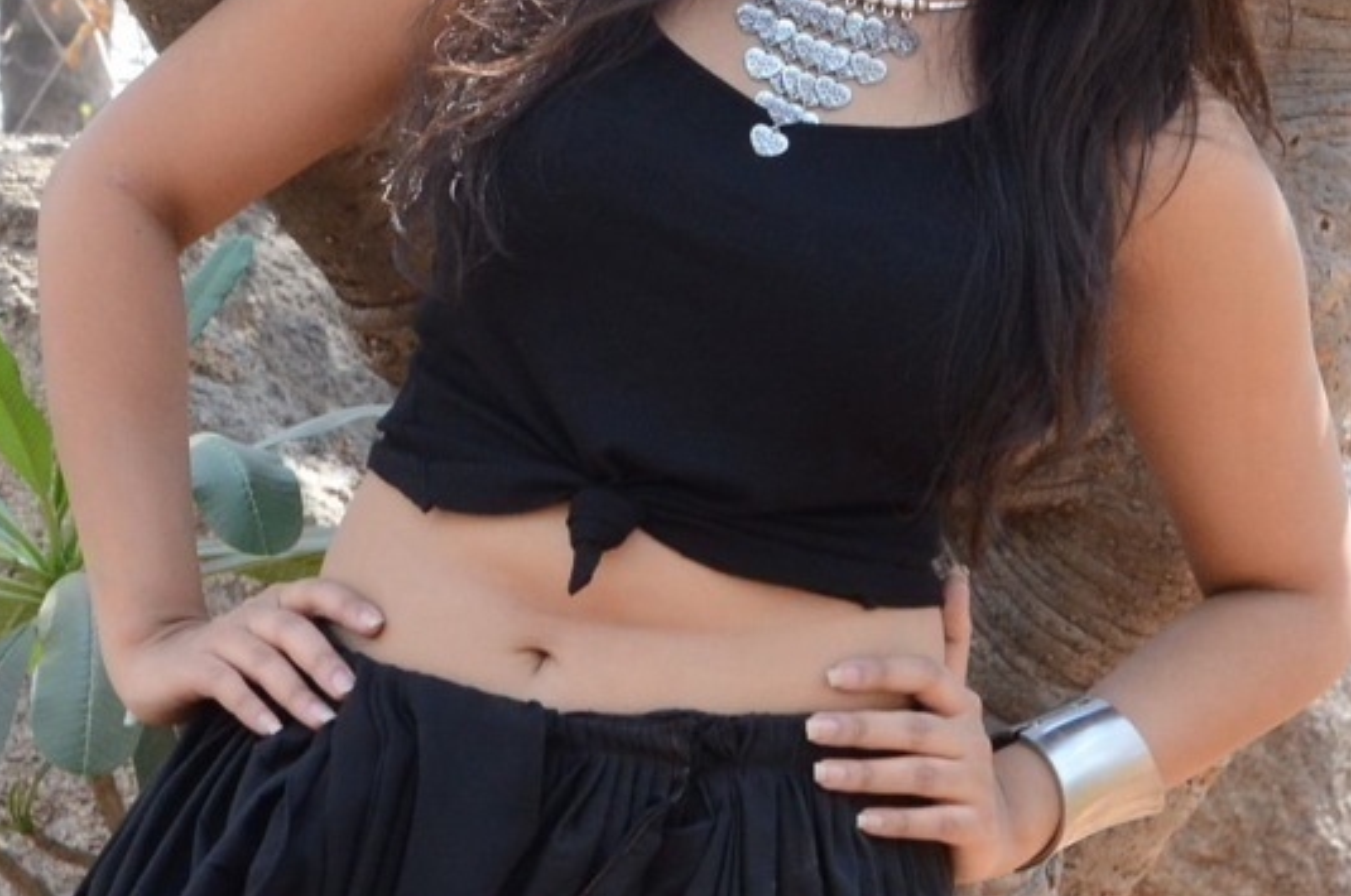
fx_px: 7307
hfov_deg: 10.6
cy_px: 163
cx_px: 689
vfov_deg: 7.0
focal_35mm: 195
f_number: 10
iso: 1600
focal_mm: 58
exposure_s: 1/125
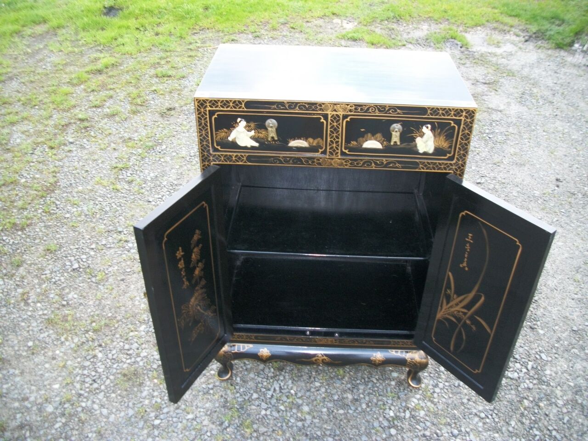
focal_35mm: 32
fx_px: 544
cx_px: 294
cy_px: 220
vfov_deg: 44.2
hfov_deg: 56.8
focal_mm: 5.7
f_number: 2.9
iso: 160
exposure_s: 1/40
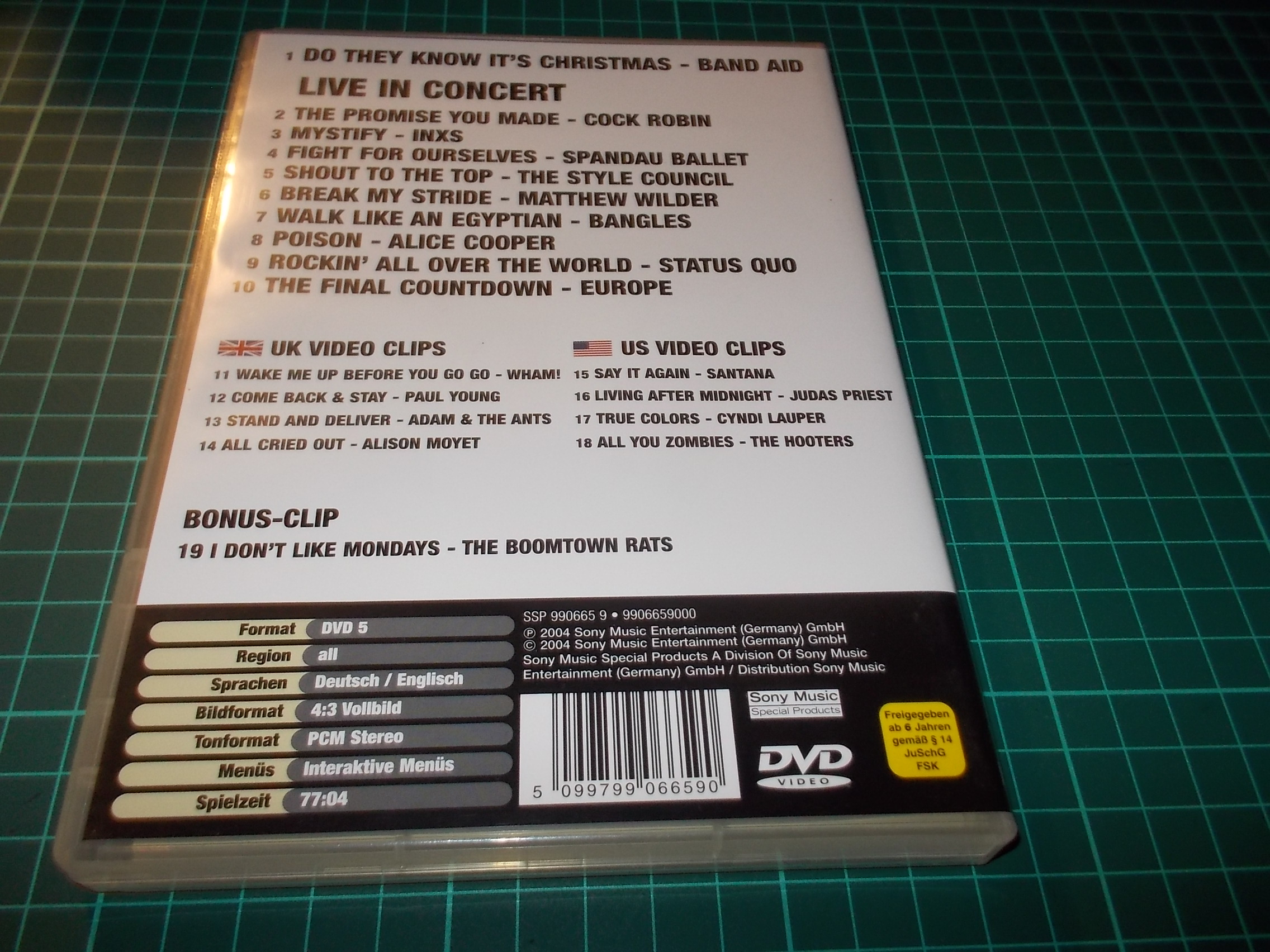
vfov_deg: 48.2
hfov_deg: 61.7
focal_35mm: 29
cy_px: 476
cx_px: 635
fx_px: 1064
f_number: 3.3
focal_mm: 4.1
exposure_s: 1/30
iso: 200
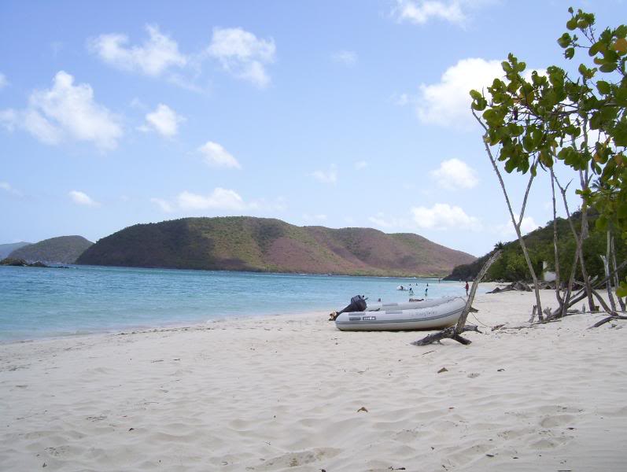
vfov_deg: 39.7
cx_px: 314
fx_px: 653
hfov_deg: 51.3
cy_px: 236
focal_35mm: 36
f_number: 4.8
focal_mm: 6
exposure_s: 1/400
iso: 80
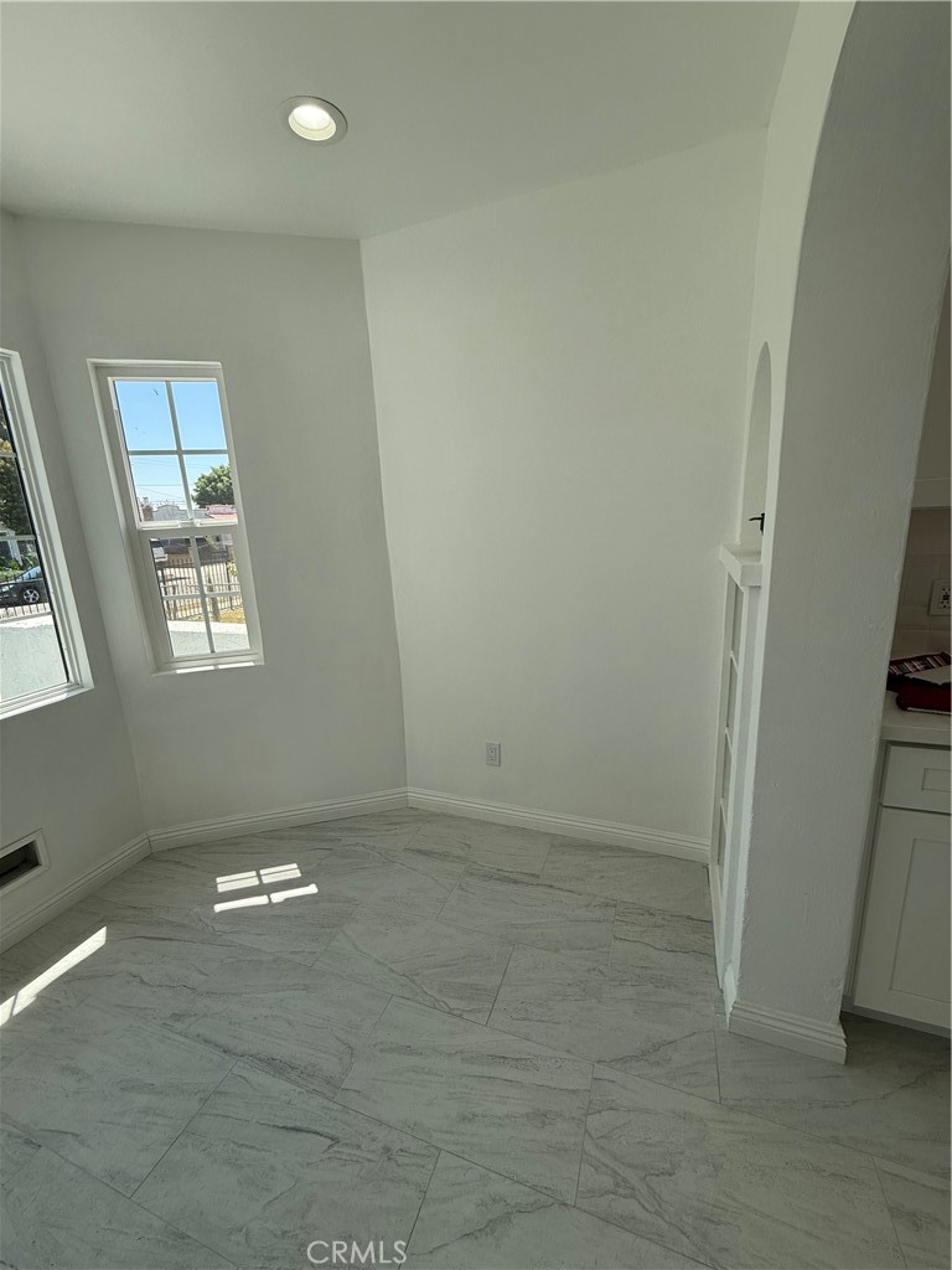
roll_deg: +2.2
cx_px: 476
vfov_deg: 102.1
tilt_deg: -12.3
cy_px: 635
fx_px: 513
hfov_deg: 85.7
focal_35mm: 14
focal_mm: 2.22
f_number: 2.2
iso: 50
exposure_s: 1/502
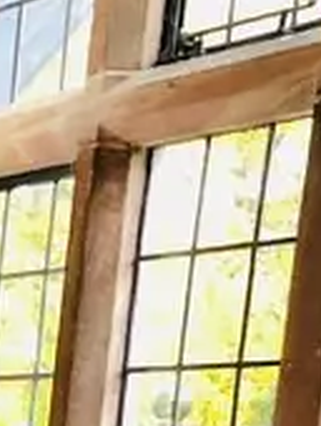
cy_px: 922
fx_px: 1949
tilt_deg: -11.1
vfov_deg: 11.0
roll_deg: -1.8
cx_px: -492
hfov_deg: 8.5
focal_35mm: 158
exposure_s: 1/17
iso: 50
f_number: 1.8
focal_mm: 4
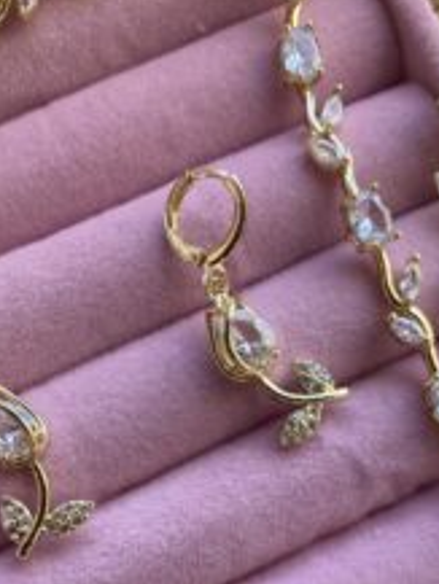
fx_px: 777
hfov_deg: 31.5
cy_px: 479
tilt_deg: -79.2
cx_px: 178
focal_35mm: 46
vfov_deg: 39.4
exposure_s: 1/122
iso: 40
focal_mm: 4.25
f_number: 1.8
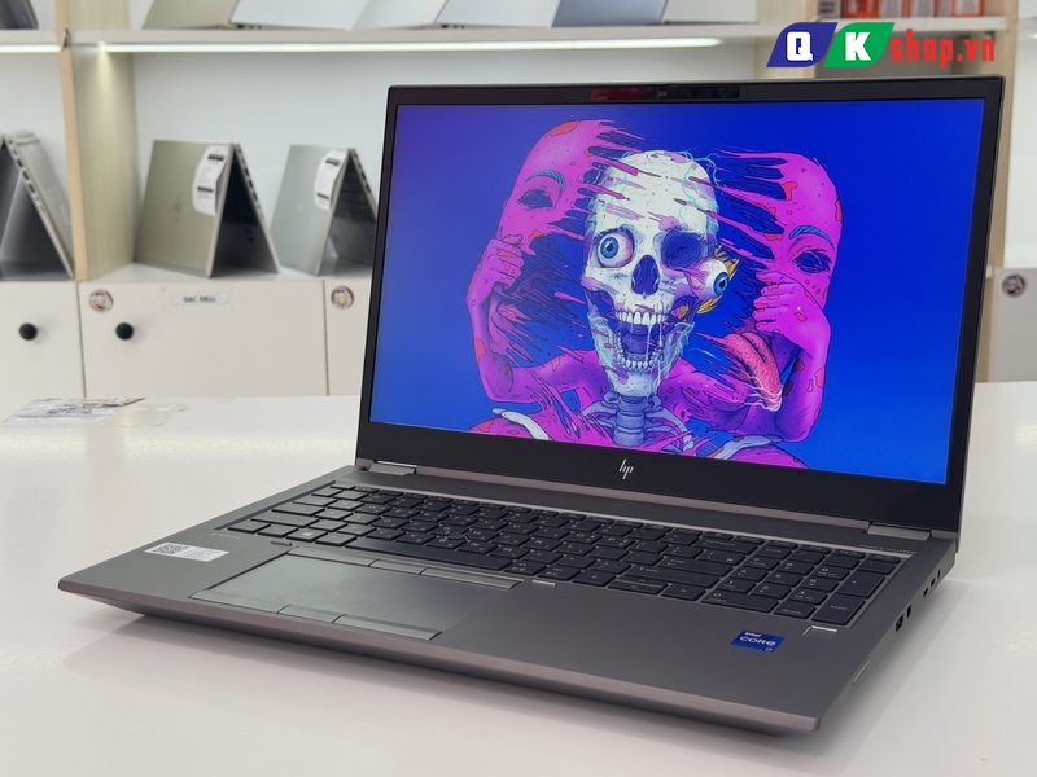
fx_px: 1438
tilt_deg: -11.6
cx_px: 518
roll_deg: +1.5
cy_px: 388
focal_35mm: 48
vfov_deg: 30.3
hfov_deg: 39.7
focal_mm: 6.76
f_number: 1.78
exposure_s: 1/121
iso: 64
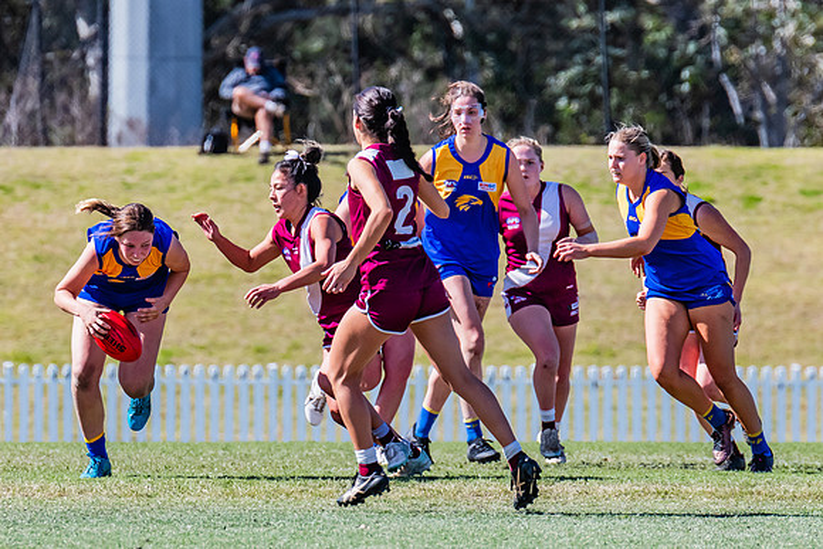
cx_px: 151
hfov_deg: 2.9
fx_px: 16282
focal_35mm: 712
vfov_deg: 1.9
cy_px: 408
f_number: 9
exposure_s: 1/1600
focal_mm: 420
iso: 800
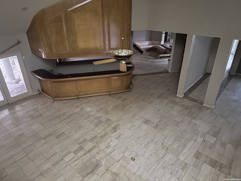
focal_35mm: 24
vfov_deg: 56.8
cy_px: 90
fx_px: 167
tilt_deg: -30.2
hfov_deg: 71.6
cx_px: 120
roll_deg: +0.7
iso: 2000
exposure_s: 1/28
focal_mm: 6.86
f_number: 1.78
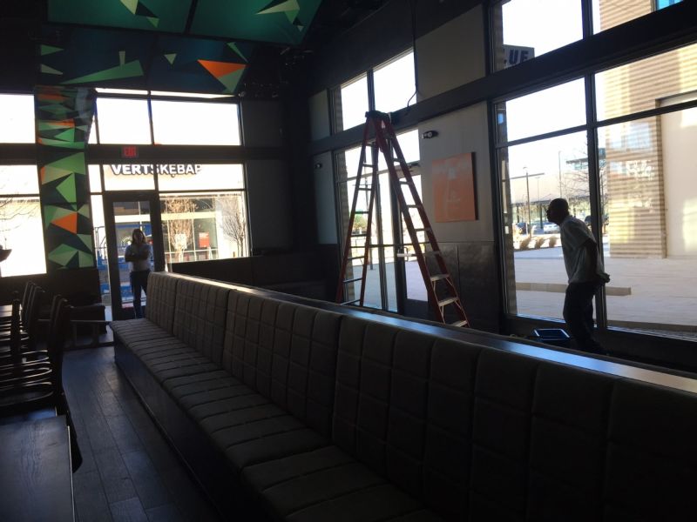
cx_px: 348
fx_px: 584
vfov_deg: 48.2
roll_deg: +4.9
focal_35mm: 29
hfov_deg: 61.7
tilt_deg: -2.2
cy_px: 261
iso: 32
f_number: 2.2
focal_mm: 4.15
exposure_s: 1/120
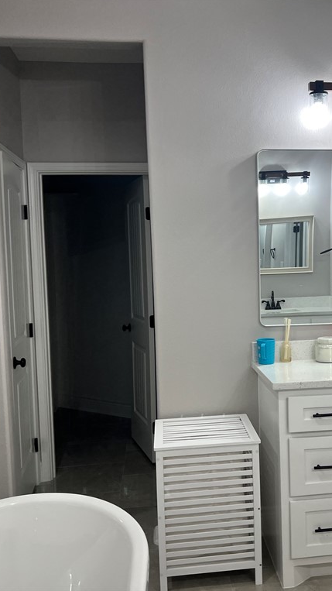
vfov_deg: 52.8
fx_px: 595
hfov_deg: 30.7
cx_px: 248
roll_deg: +2.2
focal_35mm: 38
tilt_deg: -4.5
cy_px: 294
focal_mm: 5.7
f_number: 1.5
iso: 64
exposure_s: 1/120
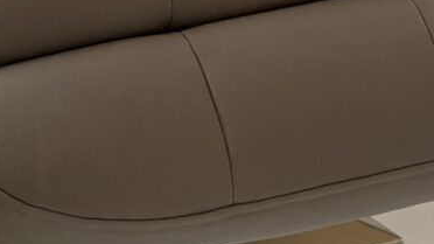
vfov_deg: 5.2
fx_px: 2485
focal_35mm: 216
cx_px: 33
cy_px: -591
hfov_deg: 9.9
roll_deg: -0.5
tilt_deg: -5.0
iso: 250
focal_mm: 6.86
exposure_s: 1/60
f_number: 1.78
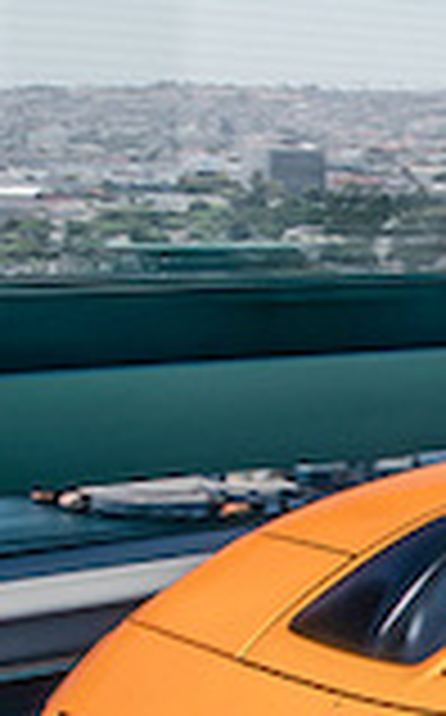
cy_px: 696
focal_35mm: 123
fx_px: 2399
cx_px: 845
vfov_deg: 16.7
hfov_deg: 10.0
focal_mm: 24
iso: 80
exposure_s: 1/25
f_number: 20
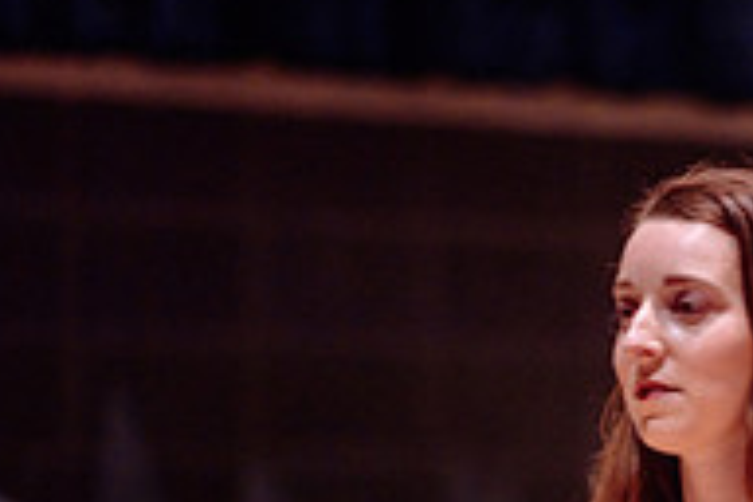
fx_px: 6630
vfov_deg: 4.3
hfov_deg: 6.5
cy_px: 637
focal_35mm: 317
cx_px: 780
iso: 2000
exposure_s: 1/250
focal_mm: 105
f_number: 1.4
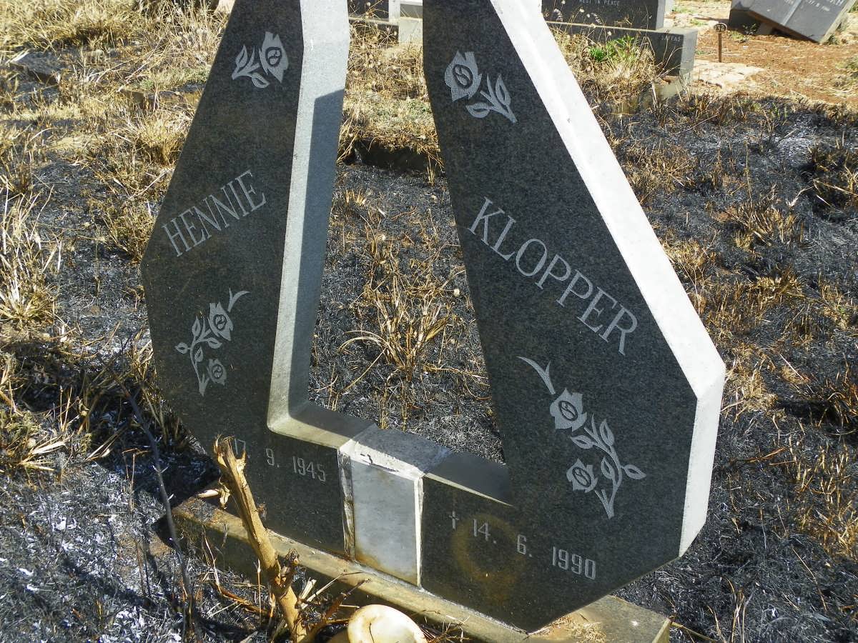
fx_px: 1091
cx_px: 429
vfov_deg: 32.9
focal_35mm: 44
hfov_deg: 42.9
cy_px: 322
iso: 64
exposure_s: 1/160
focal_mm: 7.9
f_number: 4.5
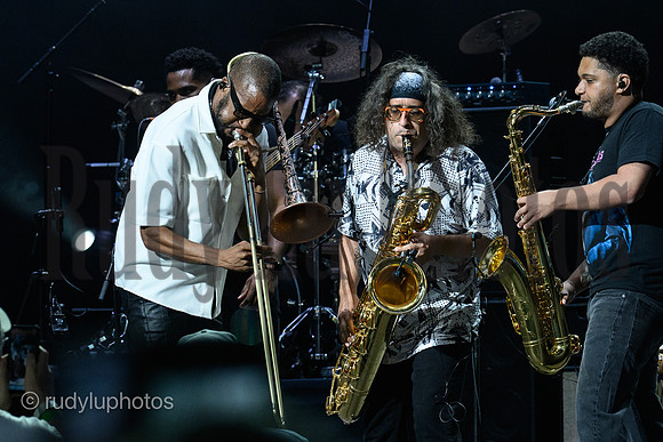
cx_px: 332
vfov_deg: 4.6
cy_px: 221
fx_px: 5526
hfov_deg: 6.9
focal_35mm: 300
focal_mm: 200
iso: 3200
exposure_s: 1/800
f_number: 6.3
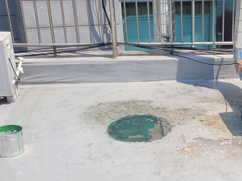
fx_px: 391
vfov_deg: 26.1
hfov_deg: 31.1
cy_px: 95
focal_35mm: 56
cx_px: 256
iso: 40
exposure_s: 1/2782
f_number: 1.8
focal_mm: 5.4
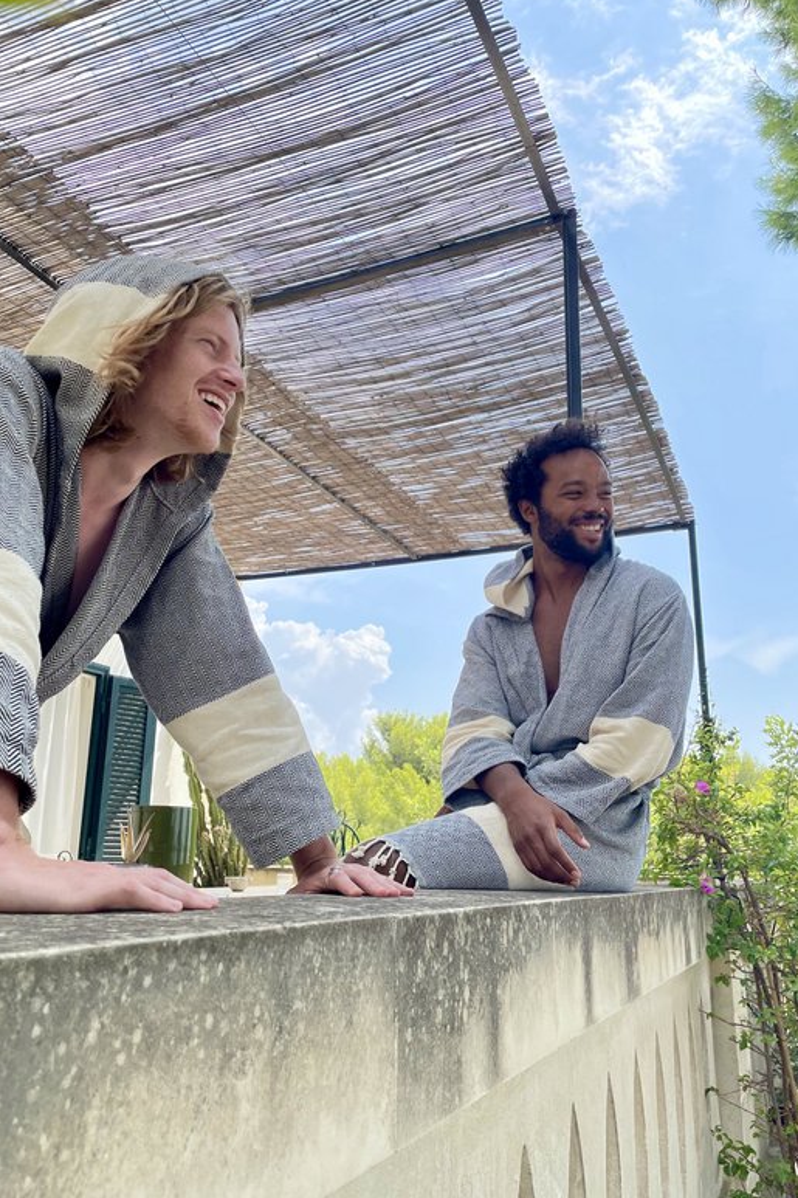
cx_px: 353
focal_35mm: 28
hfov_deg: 46.3
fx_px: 931
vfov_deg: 65.5
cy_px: 603
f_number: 1.6
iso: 32
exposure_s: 1/1770
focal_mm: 4.2
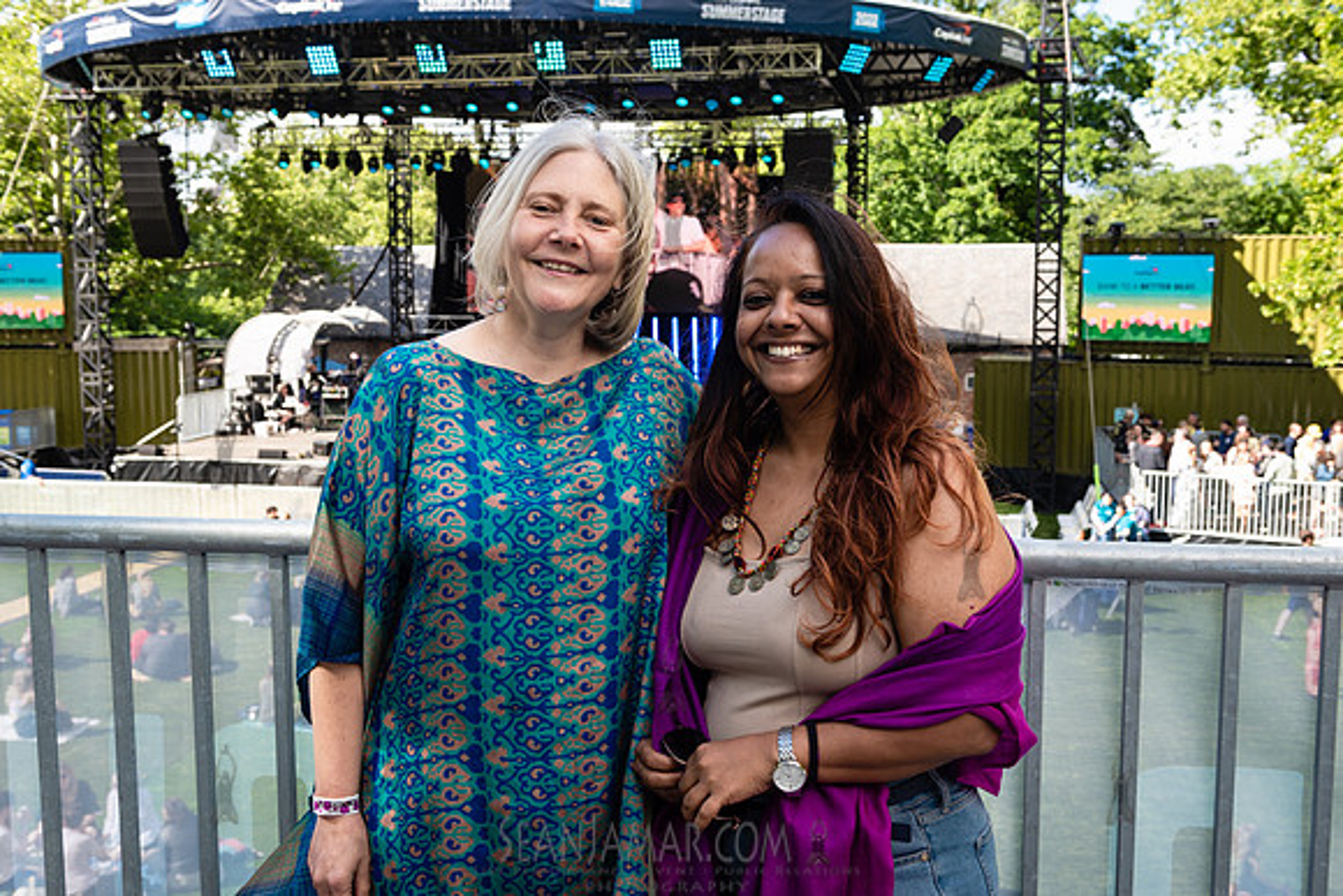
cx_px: 696
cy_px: 447
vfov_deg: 34.8
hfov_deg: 50.3
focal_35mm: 38
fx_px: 1430
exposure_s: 1/200
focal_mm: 36
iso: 200
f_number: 5.6
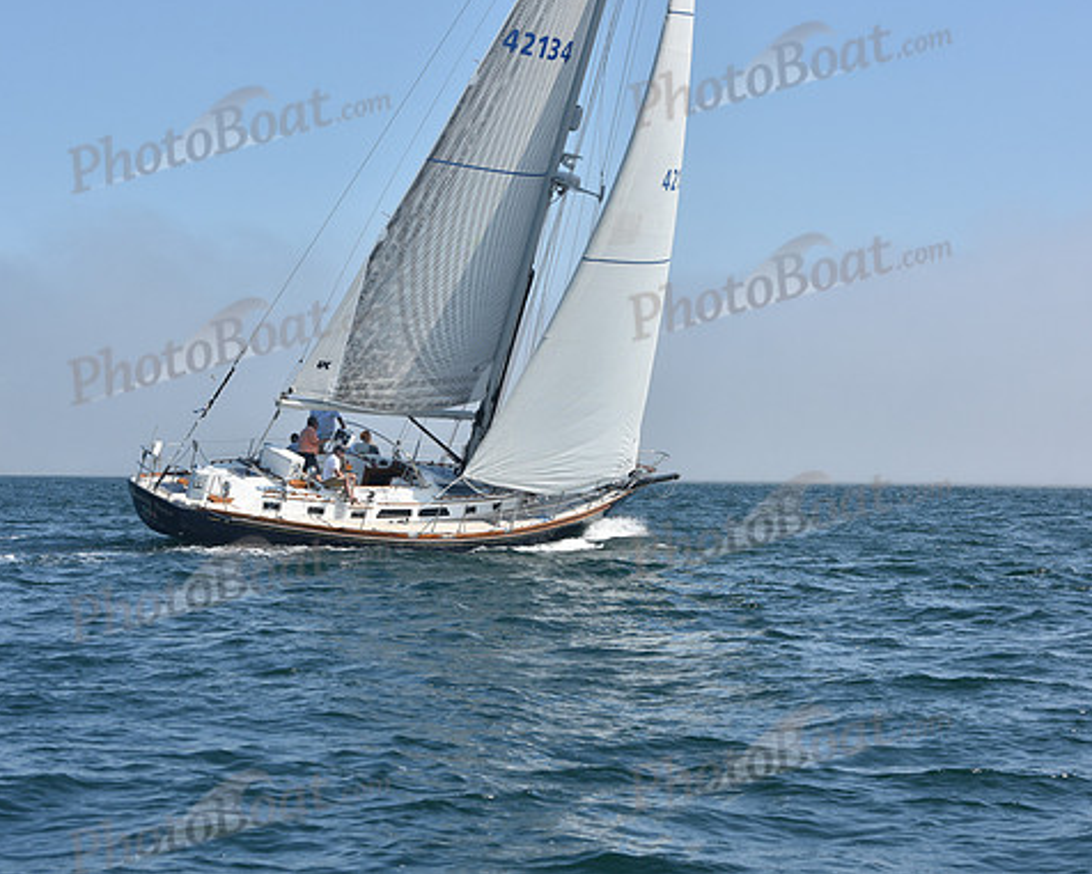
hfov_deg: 23.8
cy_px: 432
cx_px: 512
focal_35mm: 80
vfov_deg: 19.2
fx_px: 2586
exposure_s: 1/1600
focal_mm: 70
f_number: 8
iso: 320
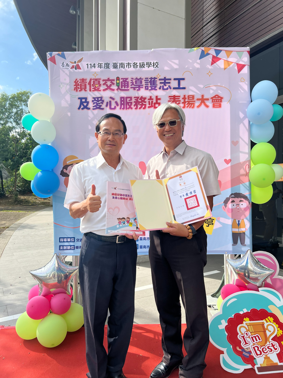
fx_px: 283
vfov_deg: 67.3
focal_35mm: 26
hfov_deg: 53.1
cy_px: 189
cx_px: 142
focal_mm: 5.7
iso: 50
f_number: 1.5
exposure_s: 1/2994
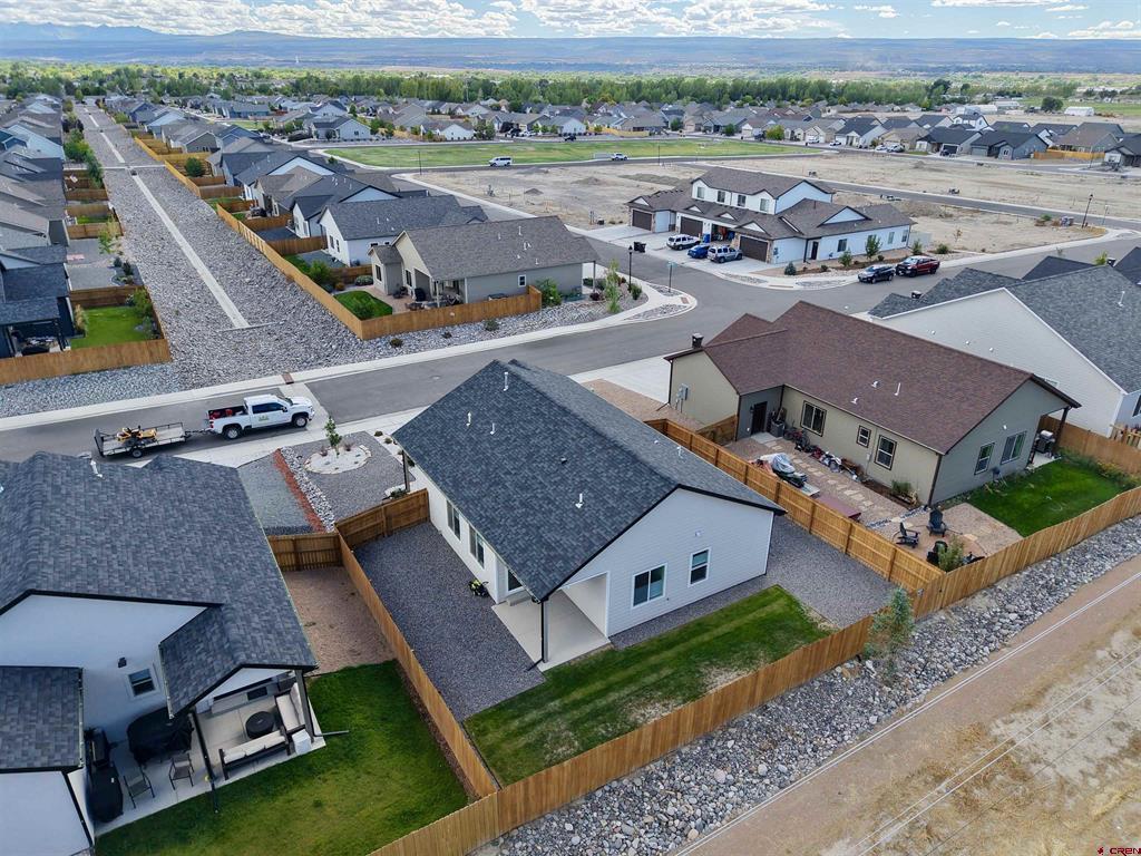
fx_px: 791
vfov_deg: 56.8
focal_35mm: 24
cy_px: 428
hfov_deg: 71.6
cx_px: 570
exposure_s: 1/800
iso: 100
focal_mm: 8.67
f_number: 1.8
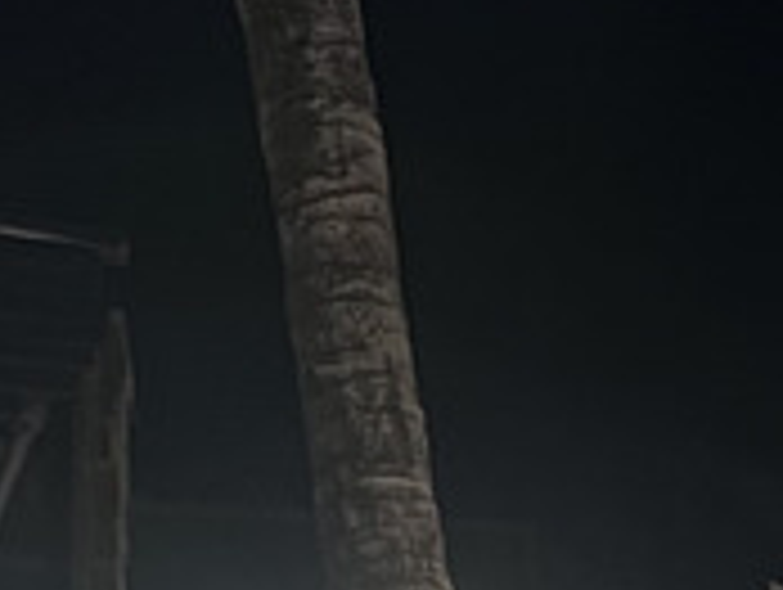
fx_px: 4054
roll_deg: +0.7
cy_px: 1716
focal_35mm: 179
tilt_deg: +0.1
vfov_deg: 7.4
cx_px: 1323
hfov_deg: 10.5
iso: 500
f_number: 1.5
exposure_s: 1/50
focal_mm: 5.7
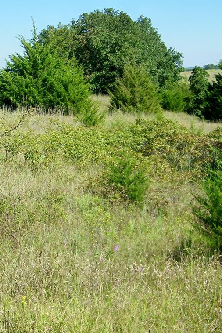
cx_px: 40
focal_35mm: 66
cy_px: 165
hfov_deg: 20.4
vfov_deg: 30.5
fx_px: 610
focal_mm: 8.3
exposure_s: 1/160
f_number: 7.8
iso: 80
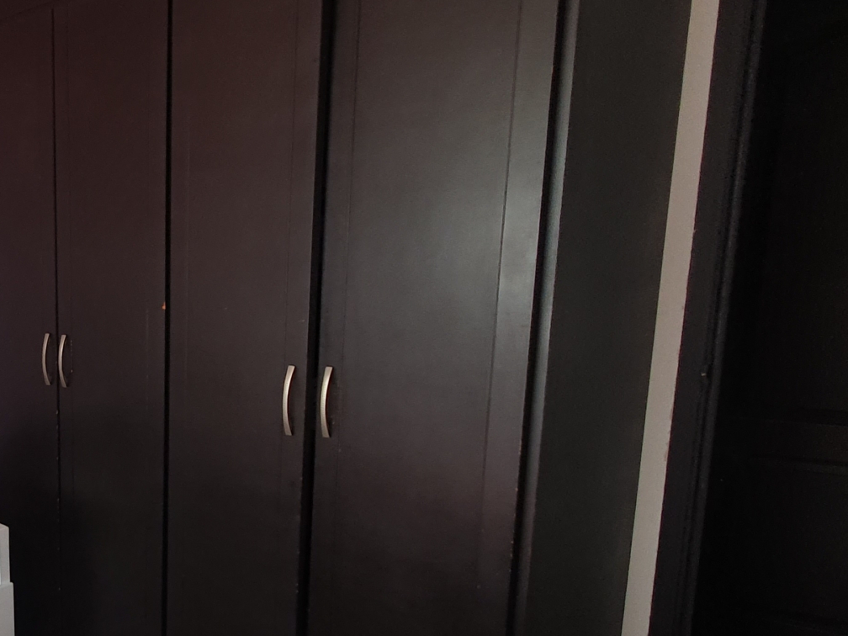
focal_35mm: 33
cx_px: 3
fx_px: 808
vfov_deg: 42.8
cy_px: 375
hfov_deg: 46.5
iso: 50
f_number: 2.2
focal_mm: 1.8
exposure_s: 1/100
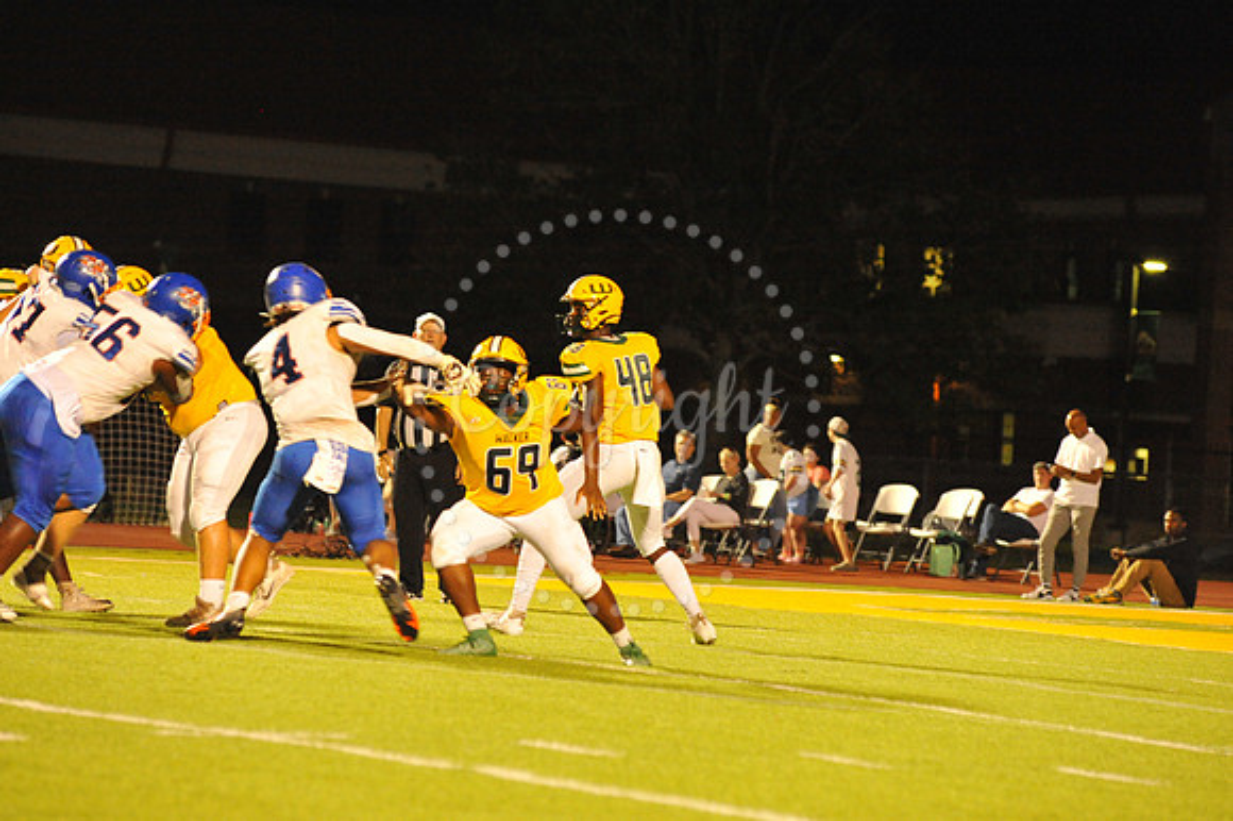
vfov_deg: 6.9
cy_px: 410
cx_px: 616
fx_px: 6846
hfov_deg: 10.3
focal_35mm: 200
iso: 6400
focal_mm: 200
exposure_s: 1/200
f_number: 5.6
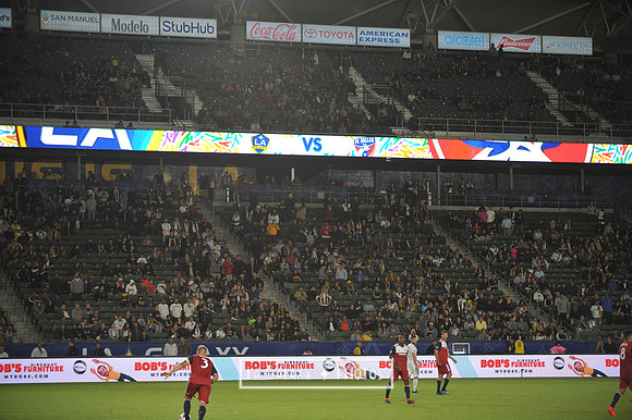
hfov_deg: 17.7
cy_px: 210
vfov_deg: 11.8
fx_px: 2035
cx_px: 316
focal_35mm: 116
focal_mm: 116
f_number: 2.8
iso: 1600
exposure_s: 1/1250
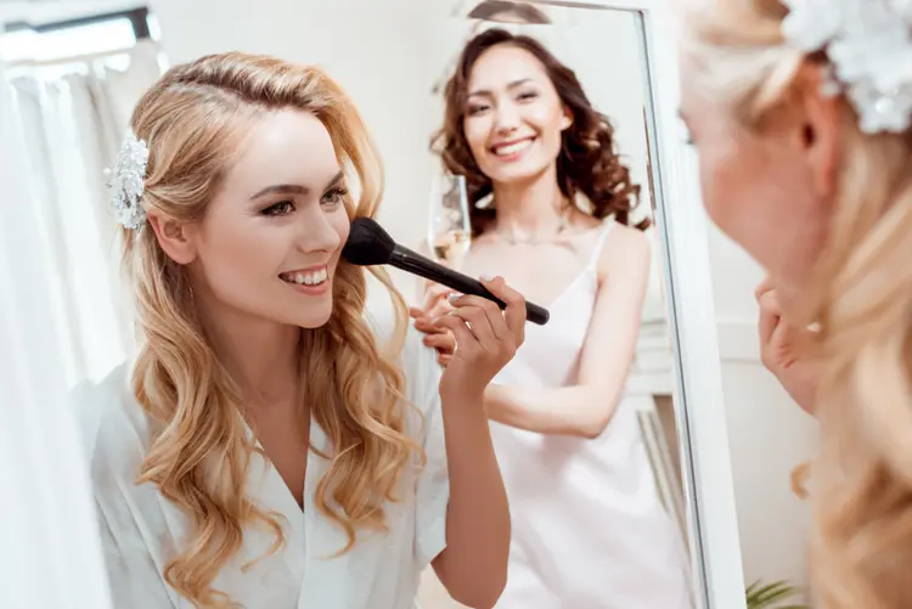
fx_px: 887
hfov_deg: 54.4
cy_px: 304
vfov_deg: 37.9
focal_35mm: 35
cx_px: 456
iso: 640
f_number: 3.2
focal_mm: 35
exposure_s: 1/160
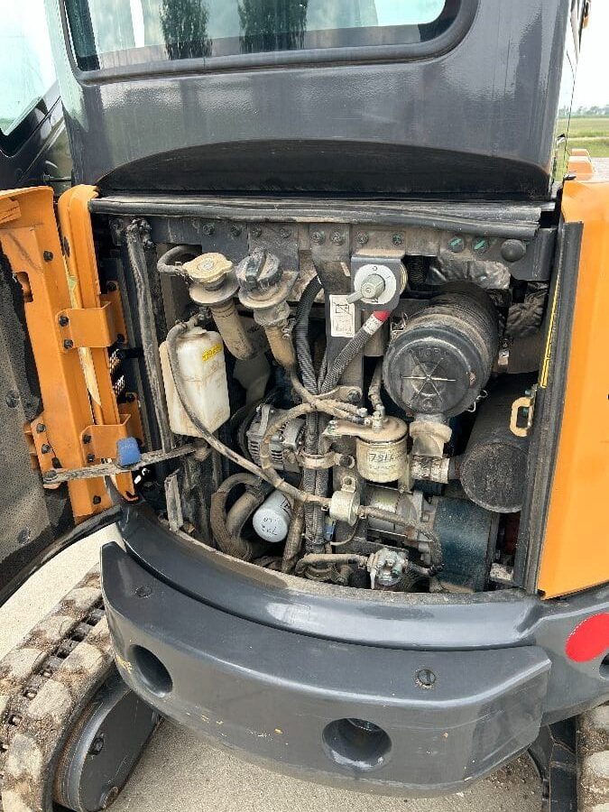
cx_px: 304
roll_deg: -0.7
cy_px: 406
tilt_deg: -24.5
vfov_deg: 67.3
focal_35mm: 26
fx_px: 610
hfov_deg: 53.1
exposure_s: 1/335
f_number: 1.5
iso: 50
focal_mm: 5.7
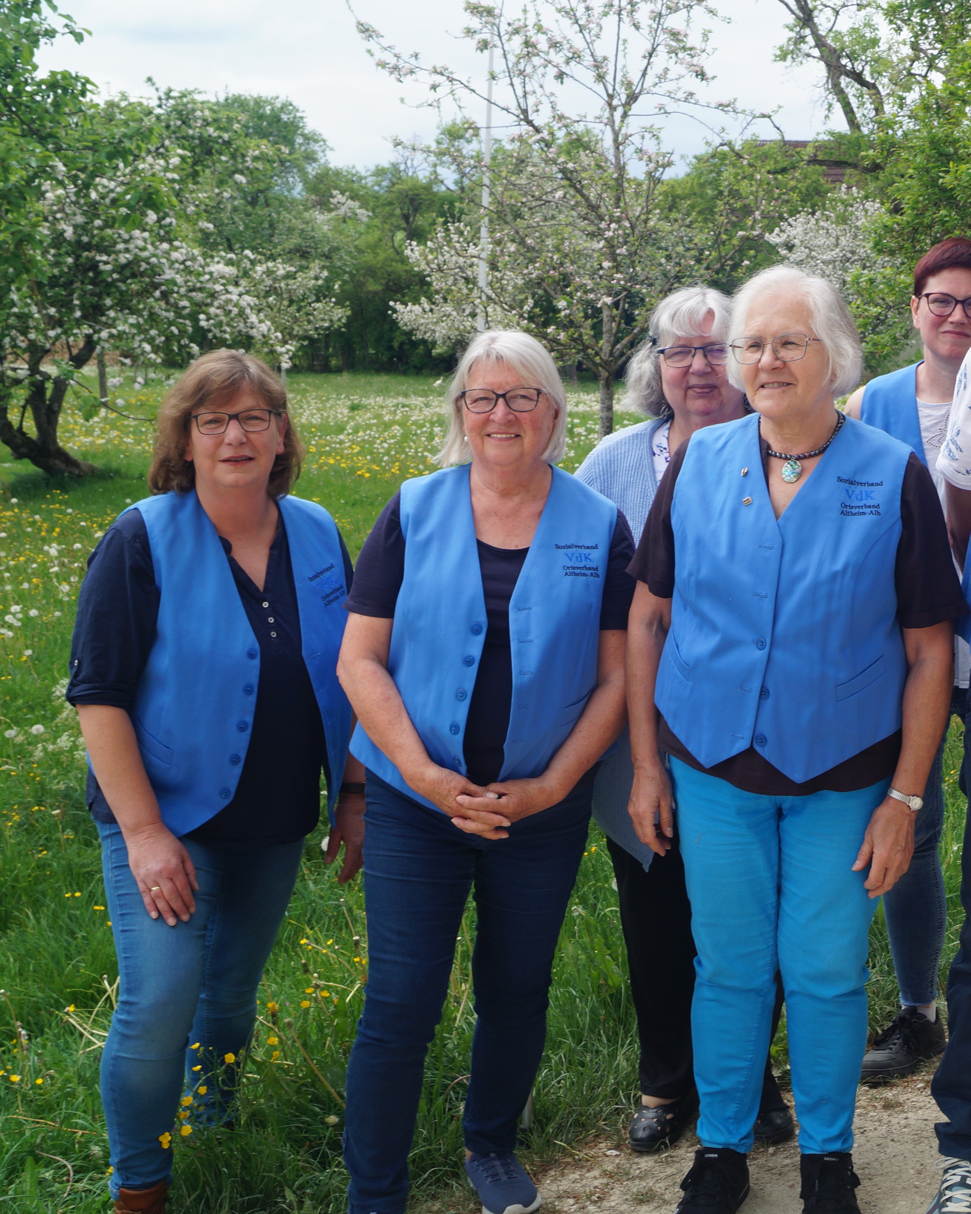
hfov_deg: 33.8
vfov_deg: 42.9
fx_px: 1545
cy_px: 608
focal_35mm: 43
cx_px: 789
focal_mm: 20
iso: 100
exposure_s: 1/125
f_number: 8
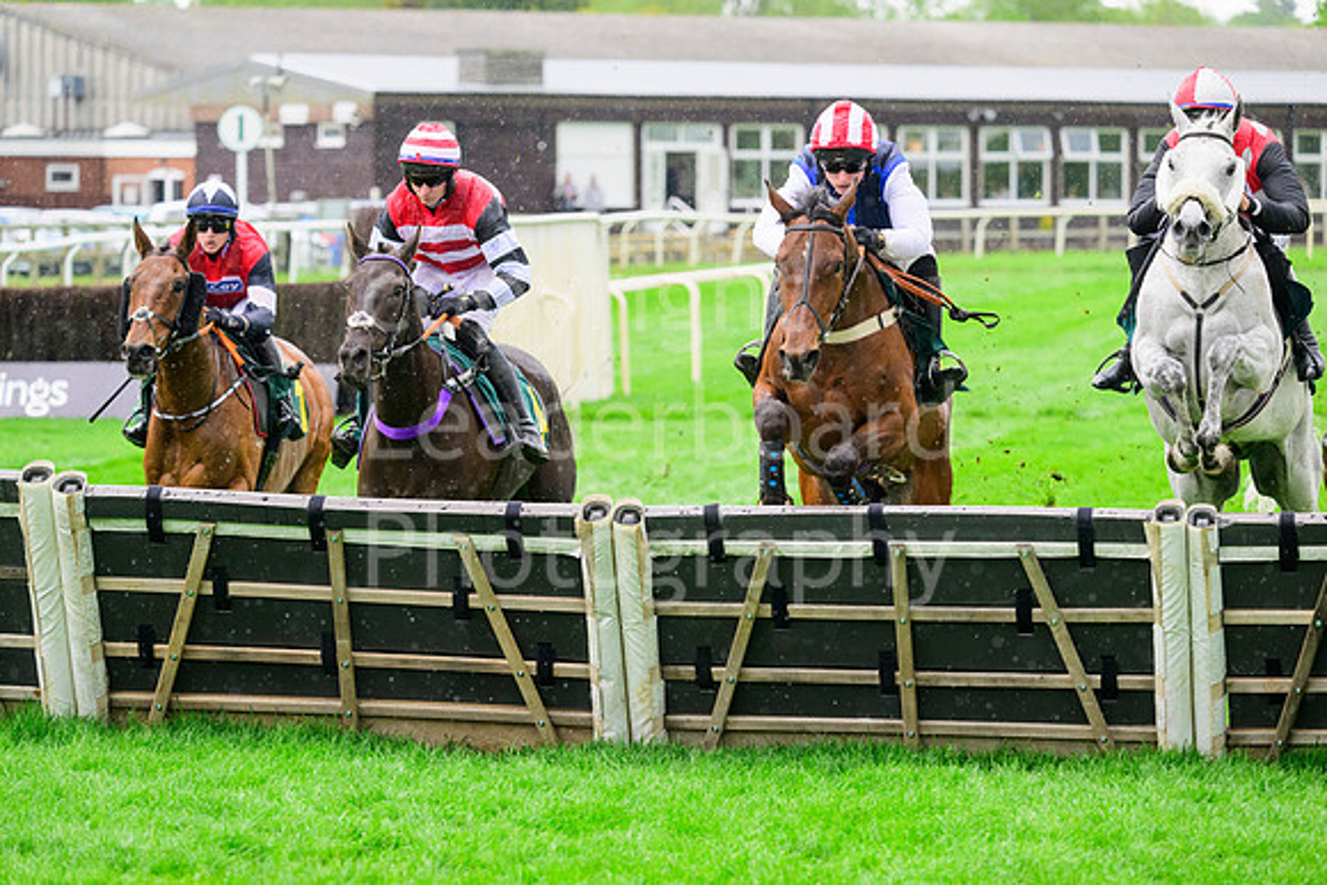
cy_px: 442
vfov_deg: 6.9
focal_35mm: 200
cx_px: 664
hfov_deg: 10.3
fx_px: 7374
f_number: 5.6
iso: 2000
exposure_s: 1/1250
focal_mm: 200
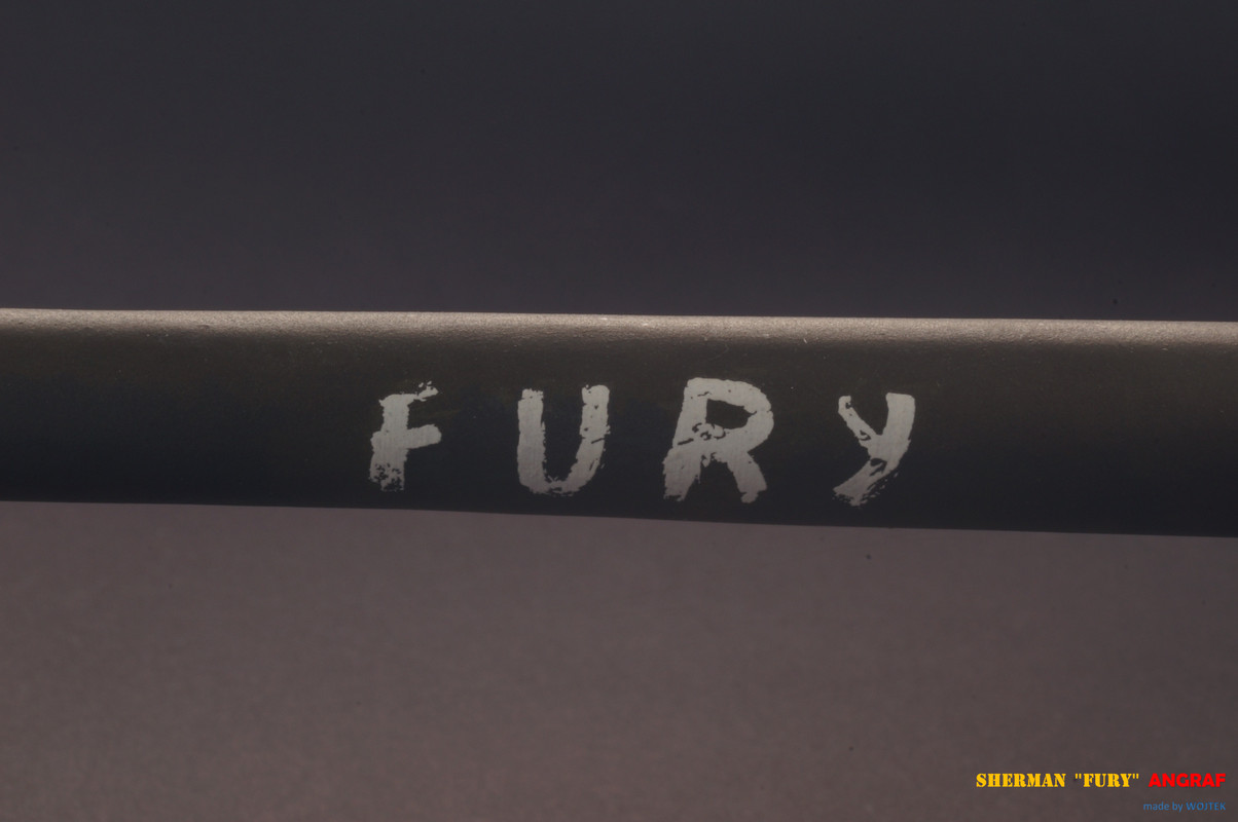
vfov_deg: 16.5
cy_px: 411
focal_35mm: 82
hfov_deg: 24.6
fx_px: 2834
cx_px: 619
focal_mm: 55
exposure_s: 1/2.5
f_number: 36
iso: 160
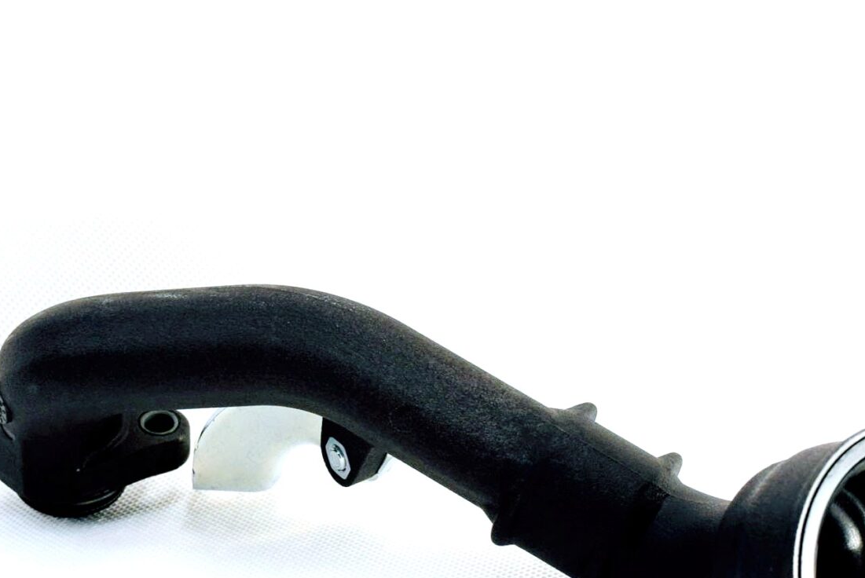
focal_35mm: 87
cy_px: 527
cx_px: 495
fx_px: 2096
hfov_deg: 23.3
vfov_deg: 15.5
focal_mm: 25
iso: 400
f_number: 7.1
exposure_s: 1/200
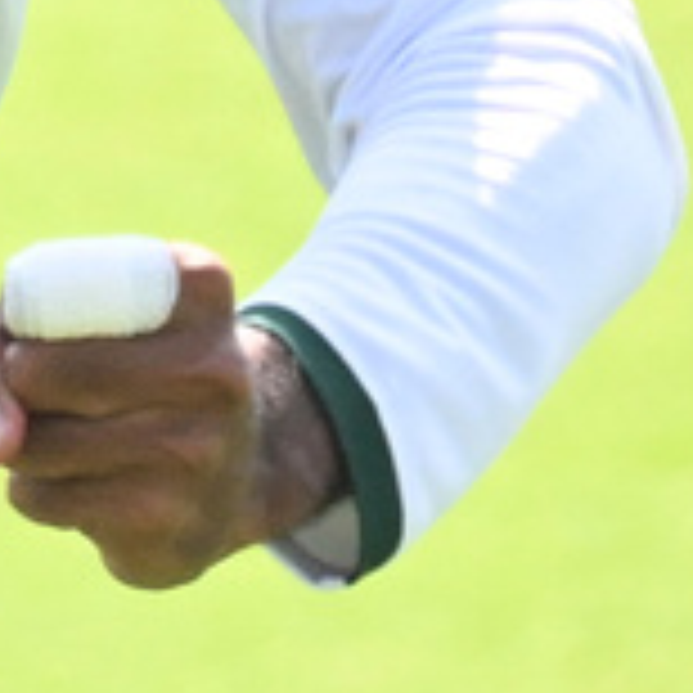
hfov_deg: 0.5
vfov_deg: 0.5
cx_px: -1076
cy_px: -756
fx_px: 76737
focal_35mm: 3388
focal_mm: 600
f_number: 4
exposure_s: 1/3200
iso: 1000
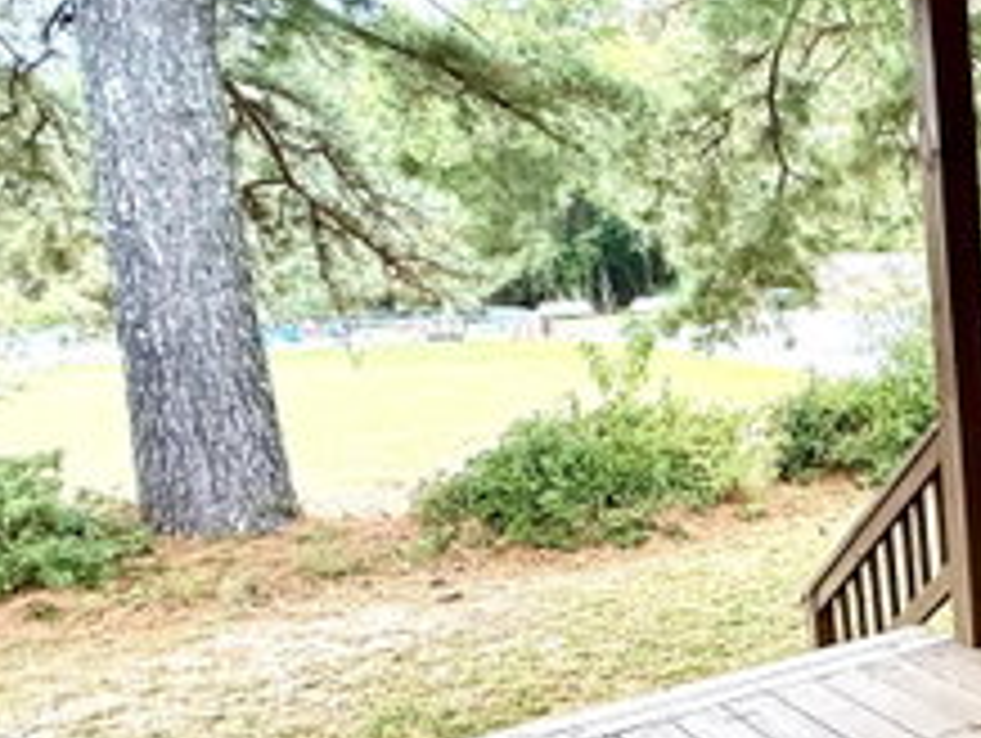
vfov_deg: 35.1
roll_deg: +0.7
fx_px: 1163
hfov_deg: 31.6
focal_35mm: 41
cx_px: 1352
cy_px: 432
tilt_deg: -9.6
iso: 125
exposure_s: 1/99
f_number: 2.2
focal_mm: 2.22
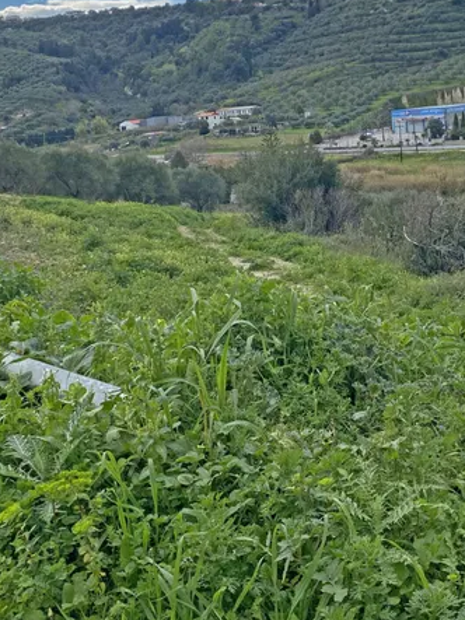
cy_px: 193
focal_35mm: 47
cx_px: 291
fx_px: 842
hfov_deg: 30.7
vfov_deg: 39.8
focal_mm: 4.25
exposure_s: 1/3846
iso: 32
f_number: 1.8
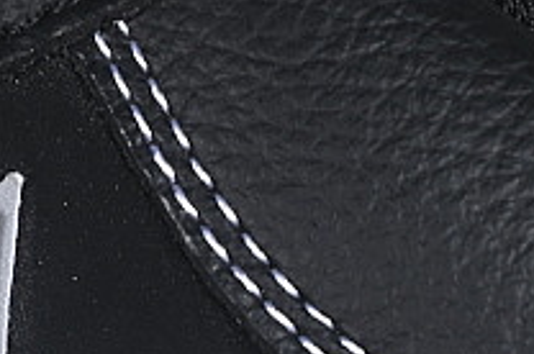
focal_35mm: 390
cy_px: 572
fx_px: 5776
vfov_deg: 3.5
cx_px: 149
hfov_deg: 5.3
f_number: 6.3
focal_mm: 50
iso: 160
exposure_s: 1/50
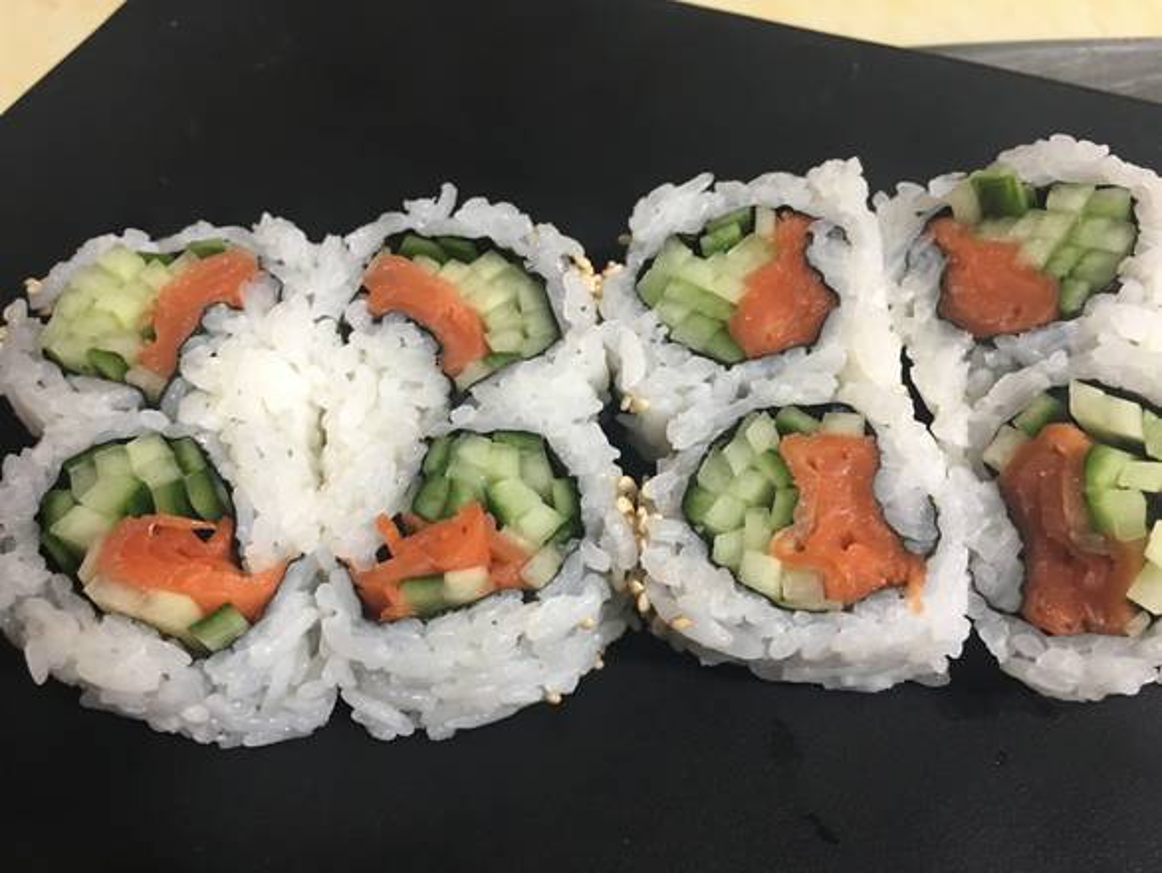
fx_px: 974
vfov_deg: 48.3
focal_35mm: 29
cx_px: 581
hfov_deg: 61.6
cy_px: 436
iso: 64
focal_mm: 4.15
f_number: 2.2
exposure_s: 1/15
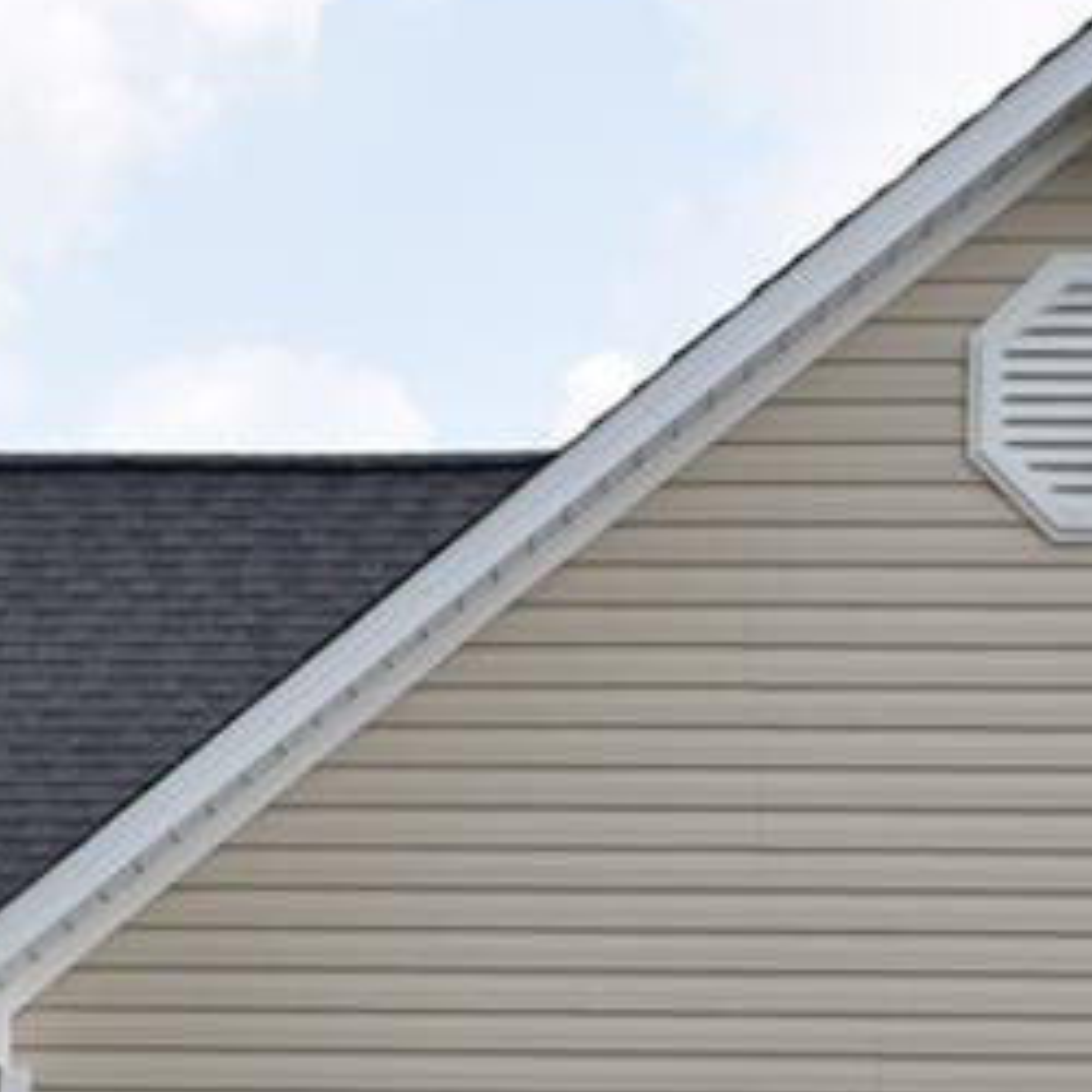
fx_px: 5023
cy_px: 1352
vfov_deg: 12.1
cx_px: 253
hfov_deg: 12.4
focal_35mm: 141
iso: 100
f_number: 8
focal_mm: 27
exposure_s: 1/200
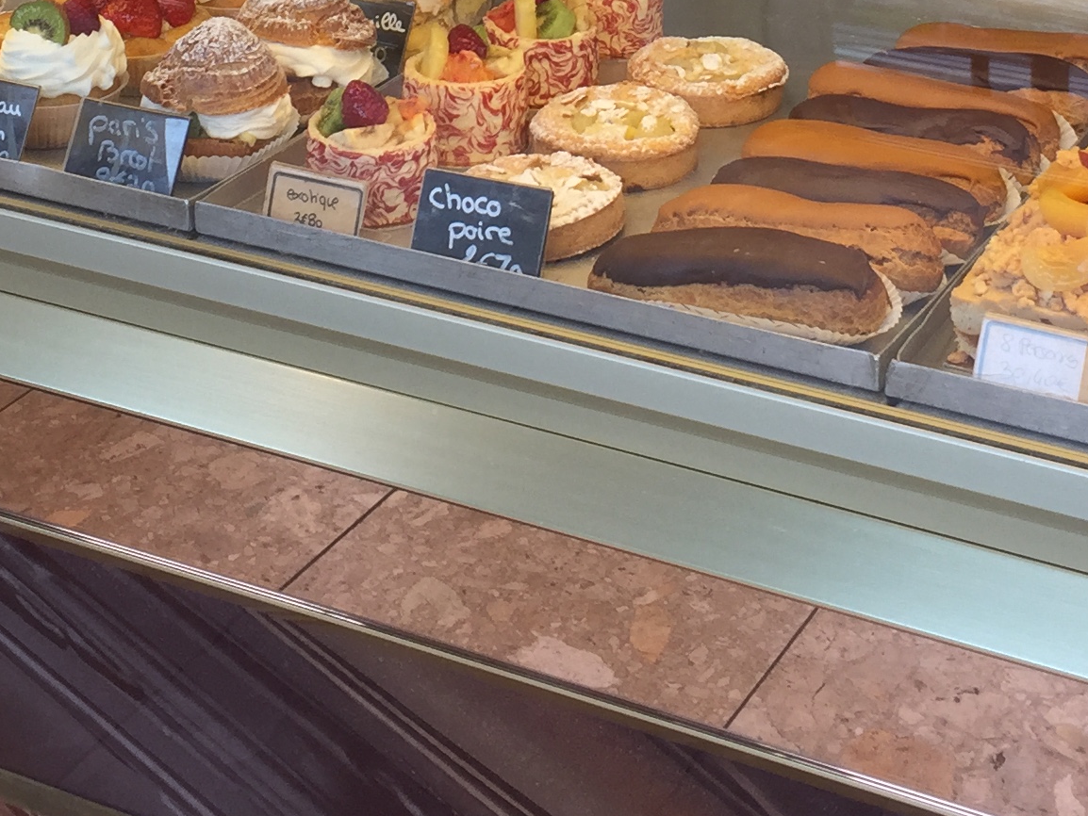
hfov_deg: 23.8
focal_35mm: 82
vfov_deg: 17.0
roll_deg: -0.1
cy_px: -224
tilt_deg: -14.3
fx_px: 2578
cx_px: 558
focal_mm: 4.15
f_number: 2.2
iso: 32
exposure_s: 1/107
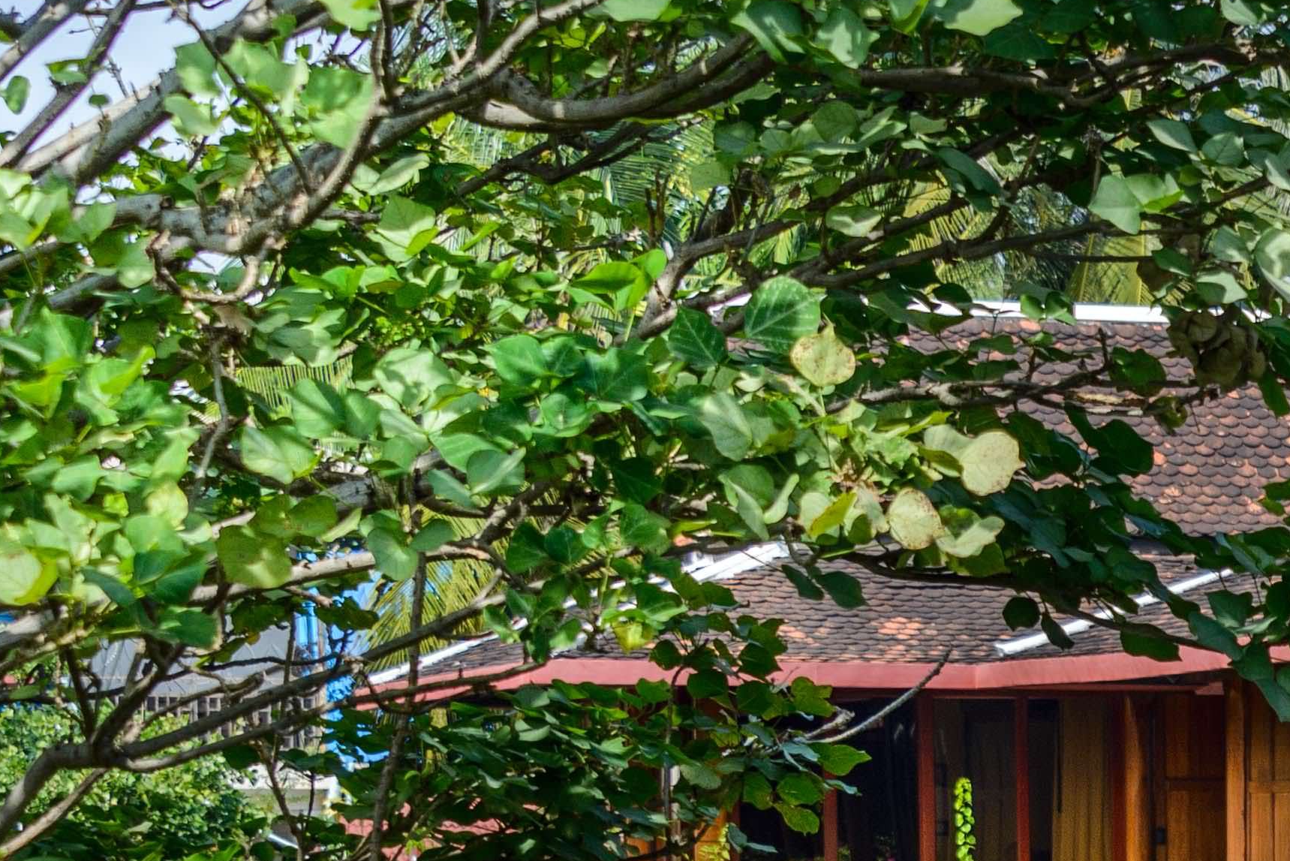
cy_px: 1401
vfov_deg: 8.0
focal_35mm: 168
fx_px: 6021
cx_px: 2025
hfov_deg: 11.6
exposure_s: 1/500
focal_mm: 48
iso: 250
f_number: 7.1
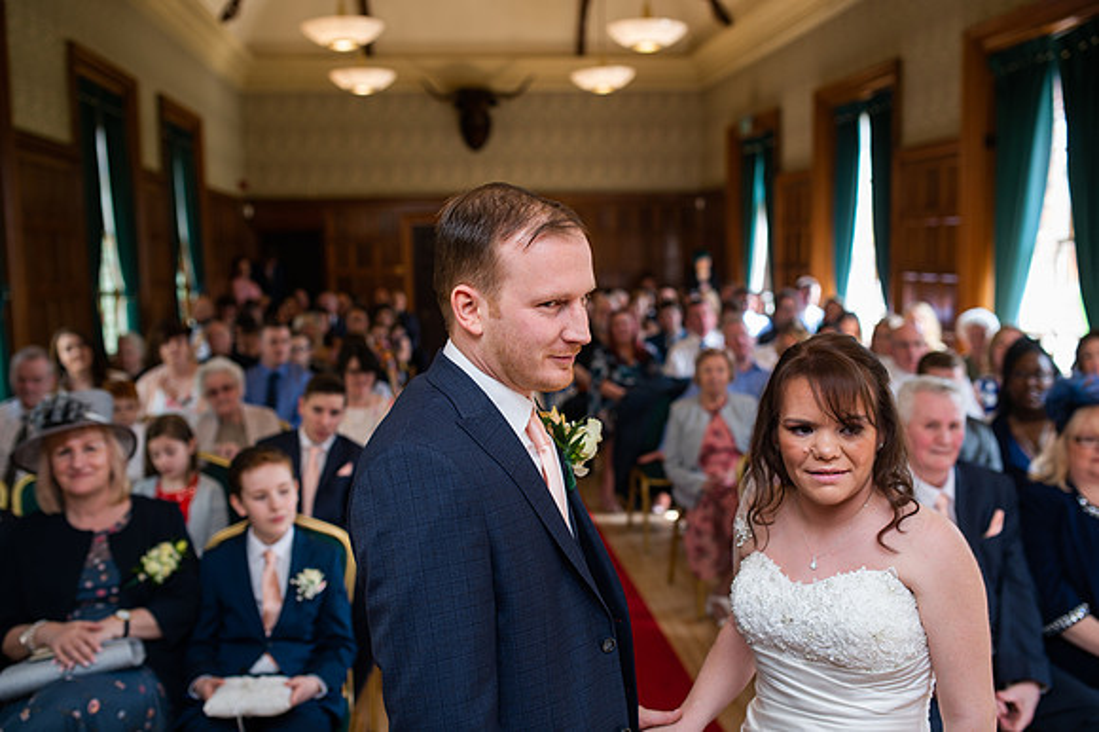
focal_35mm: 35
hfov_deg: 54.5
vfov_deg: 37.8
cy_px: 366
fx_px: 1068
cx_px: 550
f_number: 2.8
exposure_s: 1/100
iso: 160
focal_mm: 35
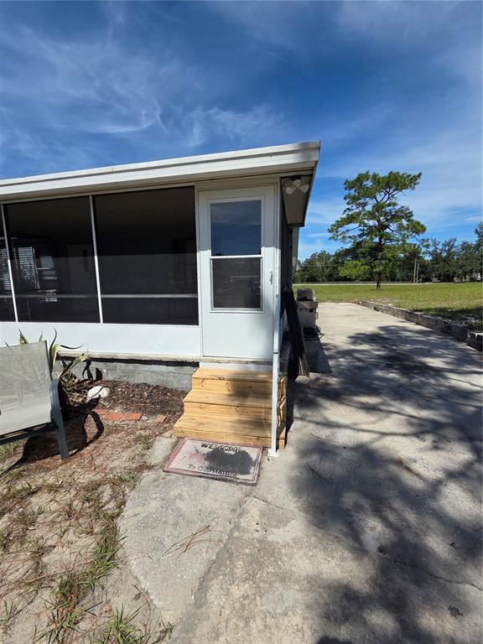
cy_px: 322
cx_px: 242
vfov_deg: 106.2
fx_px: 242
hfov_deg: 89.9
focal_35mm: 13
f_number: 2.2
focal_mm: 2.2
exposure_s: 1/3092
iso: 50
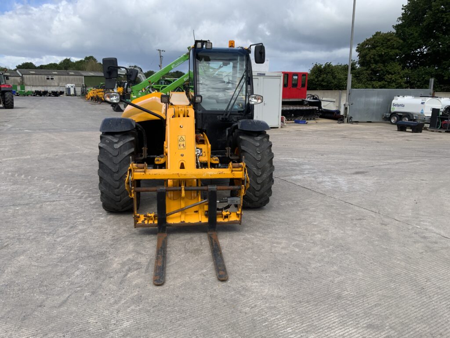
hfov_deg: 61.7
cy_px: 169
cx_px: 225
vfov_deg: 48.2
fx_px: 377
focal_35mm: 29
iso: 16
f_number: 1.8
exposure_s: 1/1490
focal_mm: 3
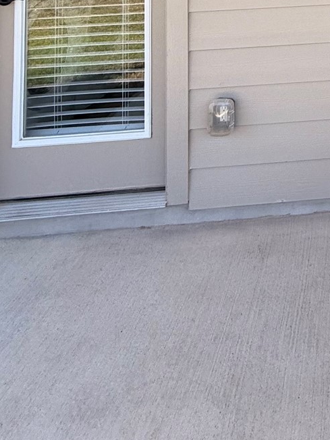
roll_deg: +1.5
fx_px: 559
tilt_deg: +3.4
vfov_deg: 31.4
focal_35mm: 44
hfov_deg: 26.6
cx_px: 452
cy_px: -153
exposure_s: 1/303
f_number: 2.2
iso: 50
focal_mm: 2.22
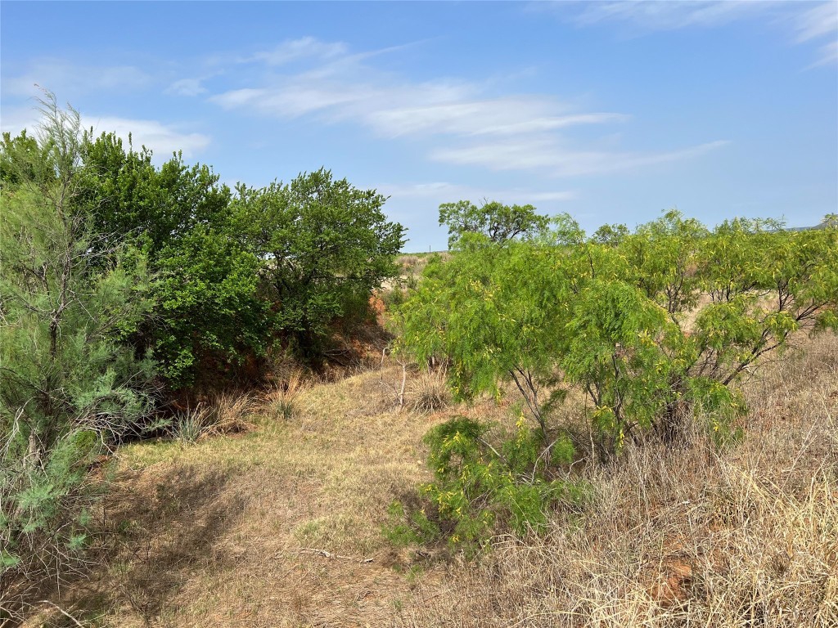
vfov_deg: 53.1
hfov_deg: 67.3
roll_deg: +1.0
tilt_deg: -6.1
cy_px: 314
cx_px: 419
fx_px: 629
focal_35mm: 26
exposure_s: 1/3968
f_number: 1.5
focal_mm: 5.7
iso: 50
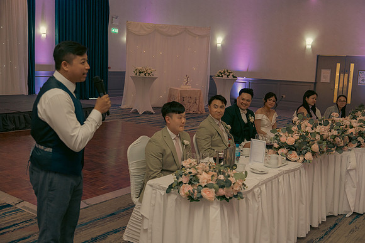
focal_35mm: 42
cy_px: 122
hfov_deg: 46.4
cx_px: 182
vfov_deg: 31.9
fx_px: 426
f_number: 3.5
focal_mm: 42
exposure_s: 1/160
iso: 2500
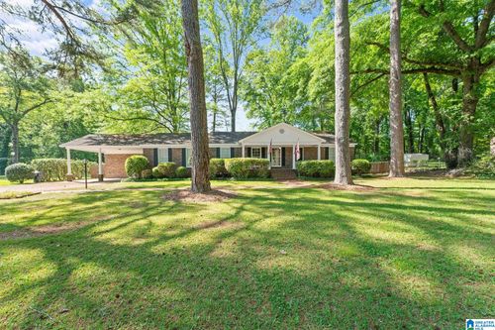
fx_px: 192
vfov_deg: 81.2
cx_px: 248
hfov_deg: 104.3
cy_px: 165
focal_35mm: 14
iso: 100
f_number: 7.1
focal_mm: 14
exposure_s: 1/30
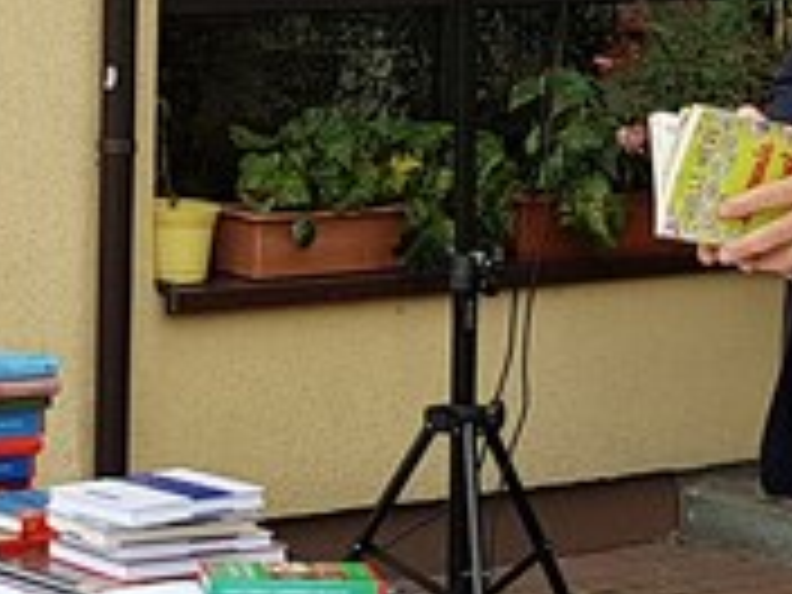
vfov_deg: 12.5
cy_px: 374
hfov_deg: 16.4
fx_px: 2700
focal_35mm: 118
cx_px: 36
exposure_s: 1/445
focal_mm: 4.2
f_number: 1.7
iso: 50
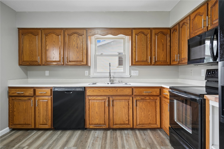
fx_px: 131
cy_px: 74
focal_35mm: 21
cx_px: 112
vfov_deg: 59.5
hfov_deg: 81.2
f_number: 8
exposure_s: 1/40
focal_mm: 21
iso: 1000
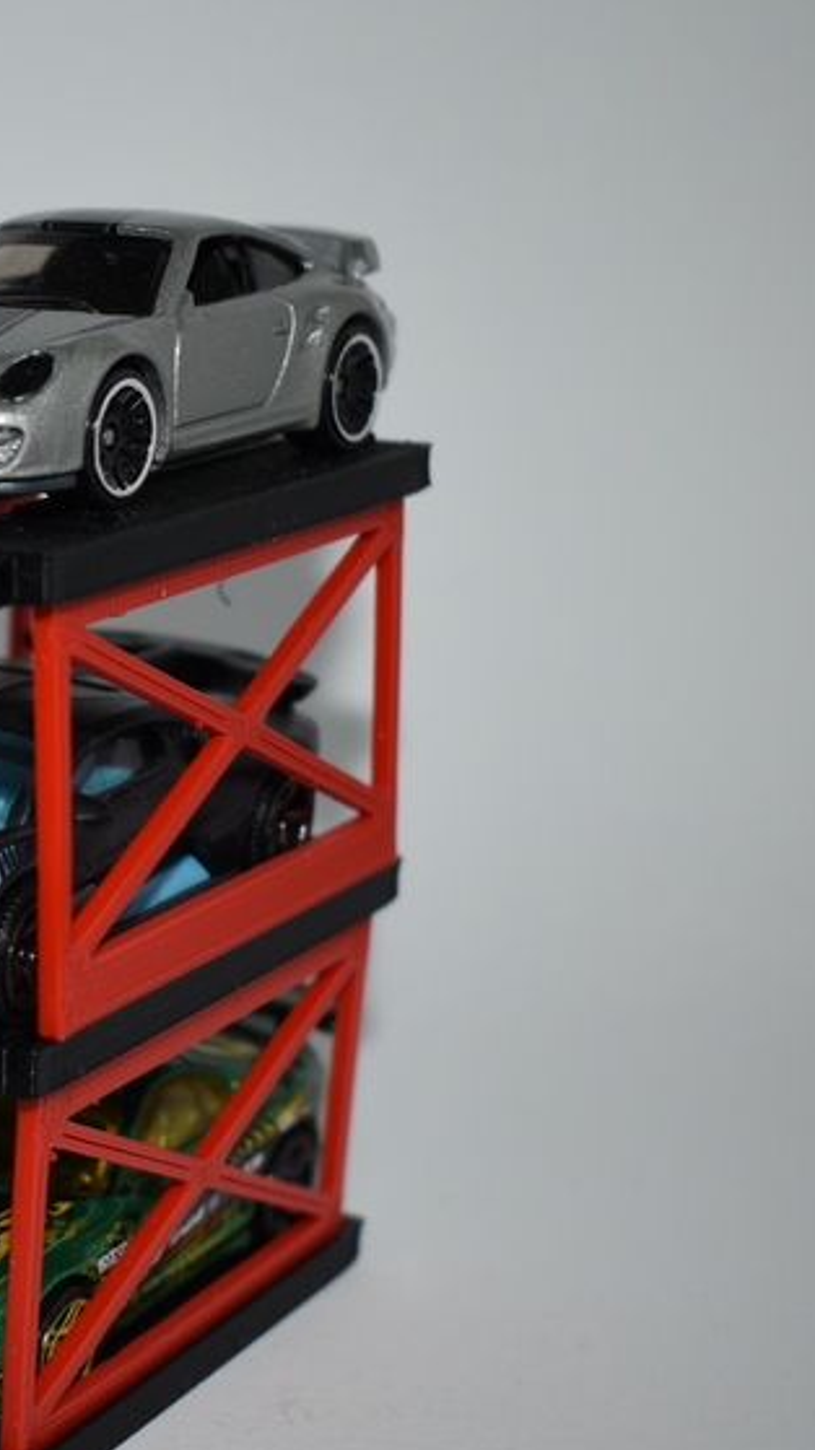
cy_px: 822
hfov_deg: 14.6
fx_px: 3040
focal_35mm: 79
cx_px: -240
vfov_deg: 26.8
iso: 100
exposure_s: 1/100
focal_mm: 25
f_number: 4
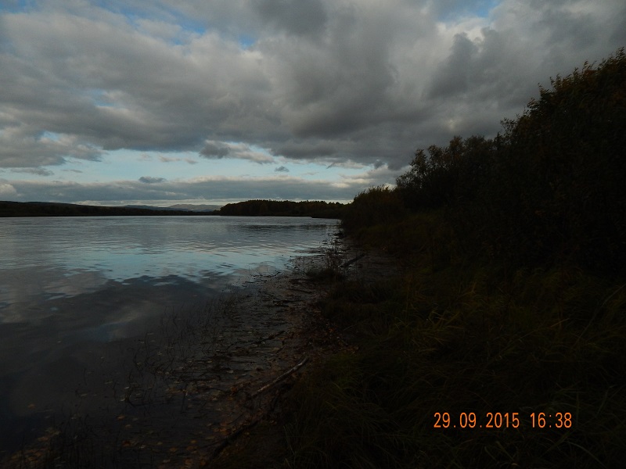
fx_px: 398
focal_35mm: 22
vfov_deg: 61.1
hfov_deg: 76.4
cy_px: 234
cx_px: 313
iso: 200
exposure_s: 1/1000
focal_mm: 4
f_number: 6
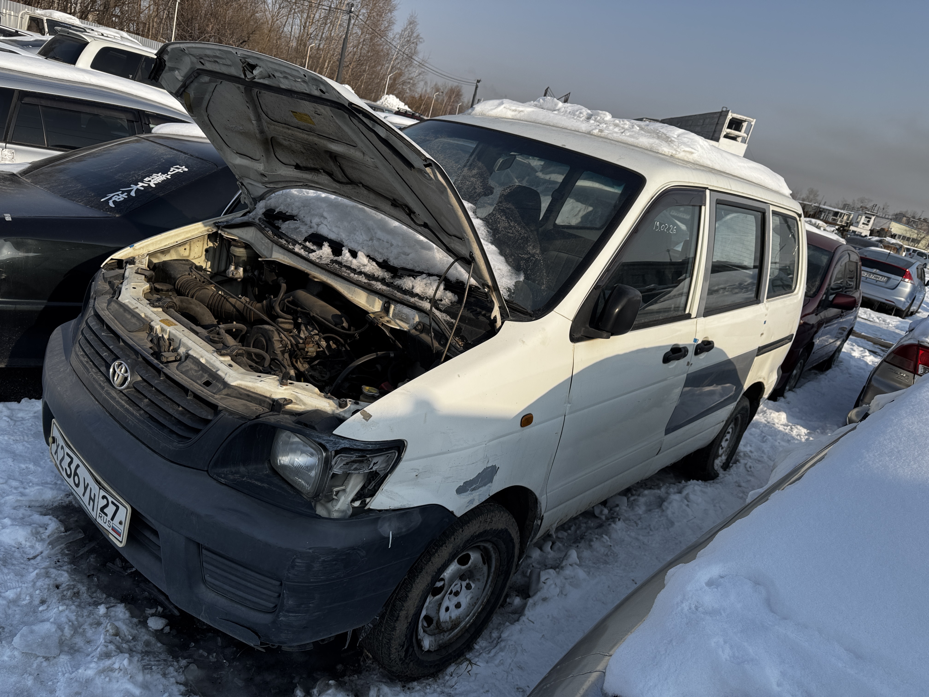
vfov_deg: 56.8
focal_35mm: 24
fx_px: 644
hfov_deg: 71.6
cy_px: 348
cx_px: 464
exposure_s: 1/4049
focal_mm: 6.76
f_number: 1.78
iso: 80
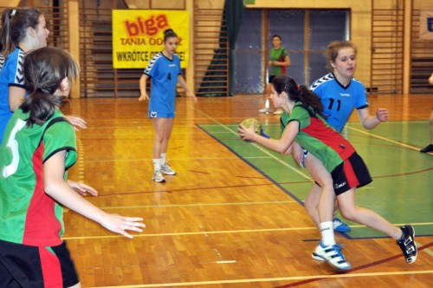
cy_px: 144
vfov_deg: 19.7
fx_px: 829
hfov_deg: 29.3
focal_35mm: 69
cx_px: 216
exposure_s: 1/60
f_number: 5.3
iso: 800
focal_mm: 46
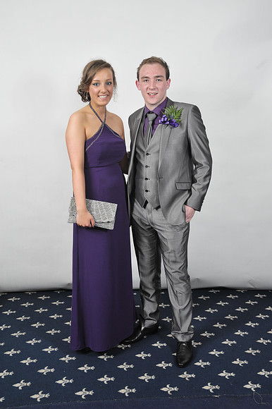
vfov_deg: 48.5
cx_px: 136
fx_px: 454
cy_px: 204
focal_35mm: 40
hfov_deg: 33.4
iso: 1000
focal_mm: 40
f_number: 7.1
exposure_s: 1/160
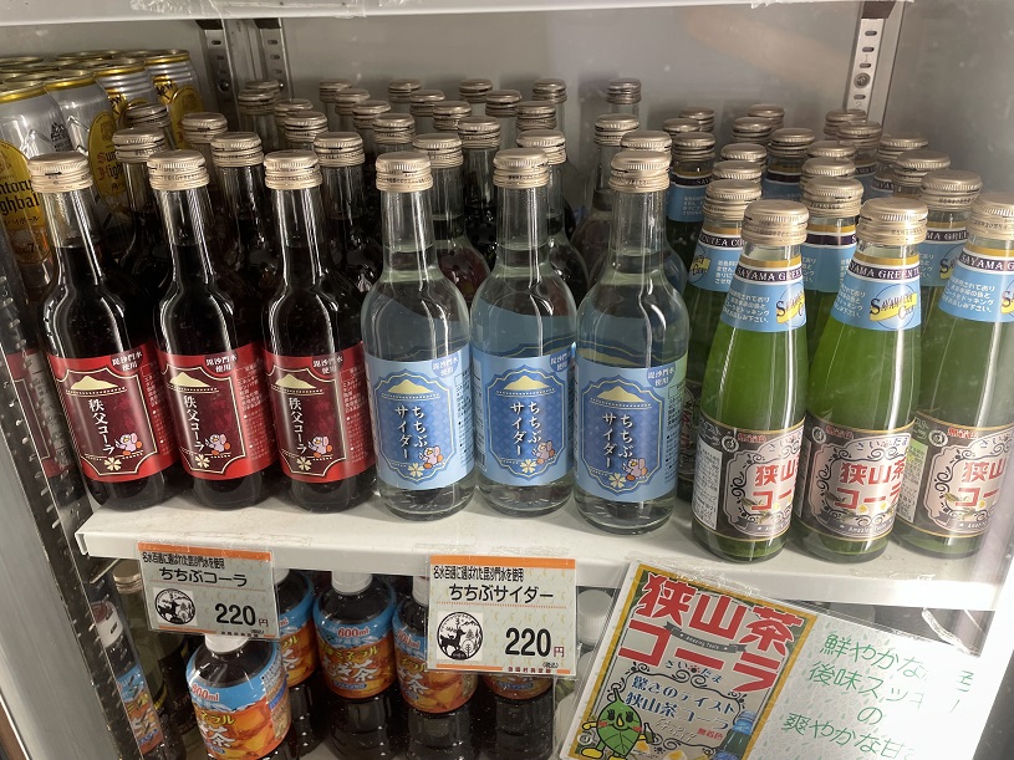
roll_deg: +1.0
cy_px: 380
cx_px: 507
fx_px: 762
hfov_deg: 67.3
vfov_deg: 53.1
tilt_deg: -28.3
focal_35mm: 26
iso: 80
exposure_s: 1/100
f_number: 1.6
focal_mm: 4.2
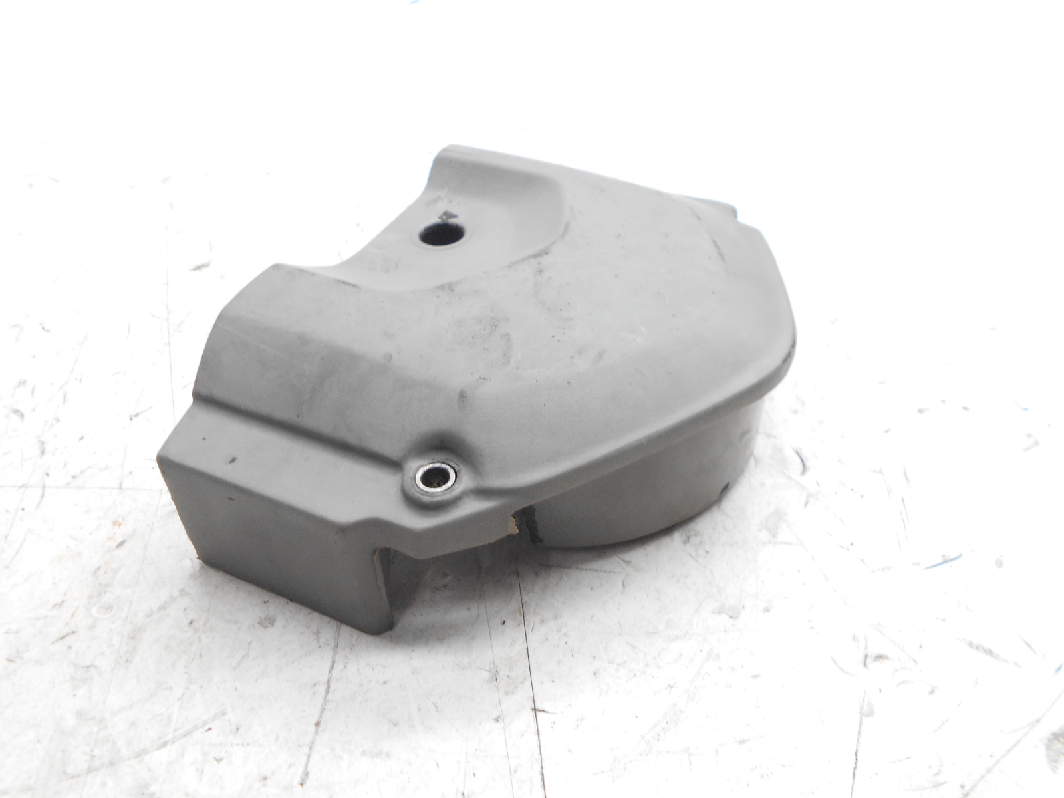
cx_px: 532
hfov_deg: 60.0
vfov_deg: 46.8
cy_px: 399
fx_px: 922
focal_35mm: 30
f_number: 3.4
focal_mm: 5.1
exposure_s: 1/30
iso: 140
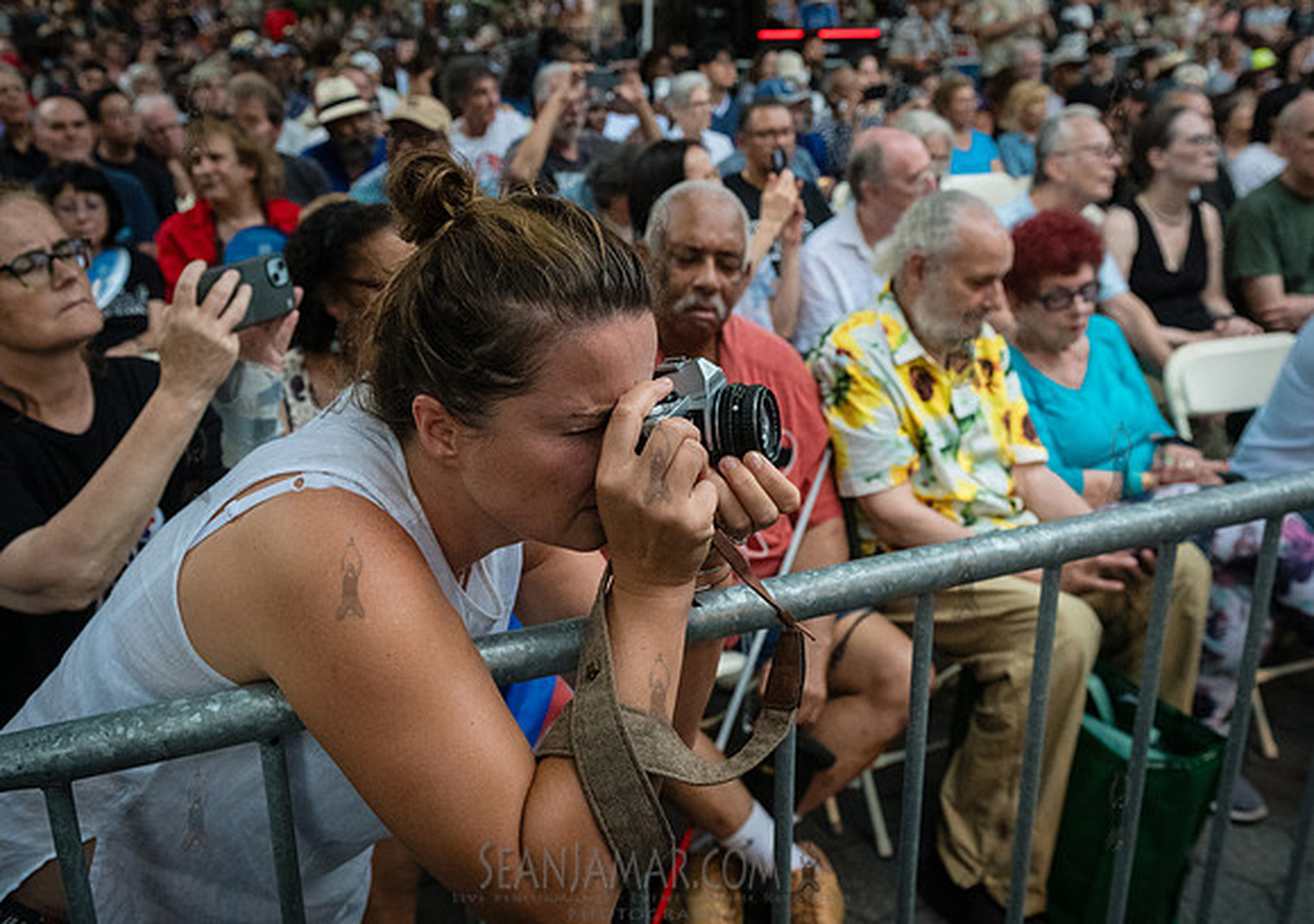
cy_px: 435
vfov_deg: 39.0
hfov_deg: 53.4
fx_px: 1306
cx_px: 664
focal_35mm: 35
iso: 8000
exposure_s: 1/320
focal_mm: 32
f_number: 5
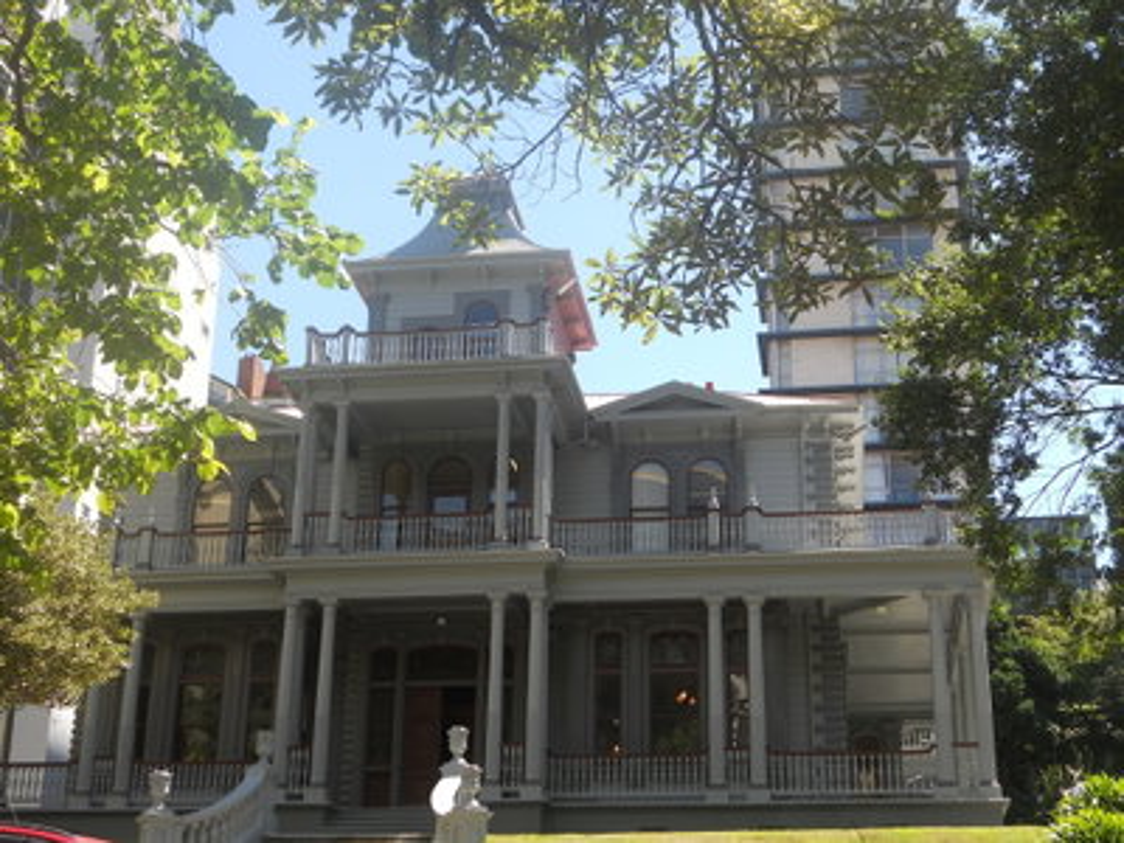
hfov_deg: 35.5
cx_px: 562
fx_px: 1753
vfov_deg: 27.0
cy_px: 422
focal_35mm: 54
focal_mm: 9.8
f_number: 4.8
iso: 80
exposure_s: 1/160
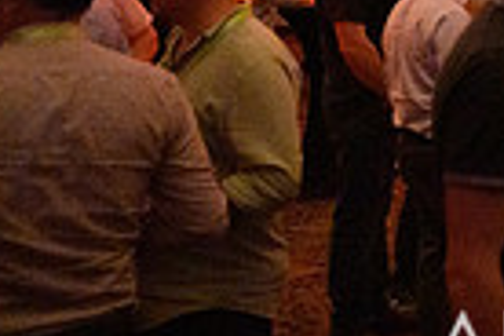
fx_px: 1442
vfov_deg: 12.0
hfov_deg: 16.1
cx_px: 964
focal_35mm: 103
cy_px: -300
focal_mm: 24
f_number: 2.8
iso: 4000
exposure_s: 1/100
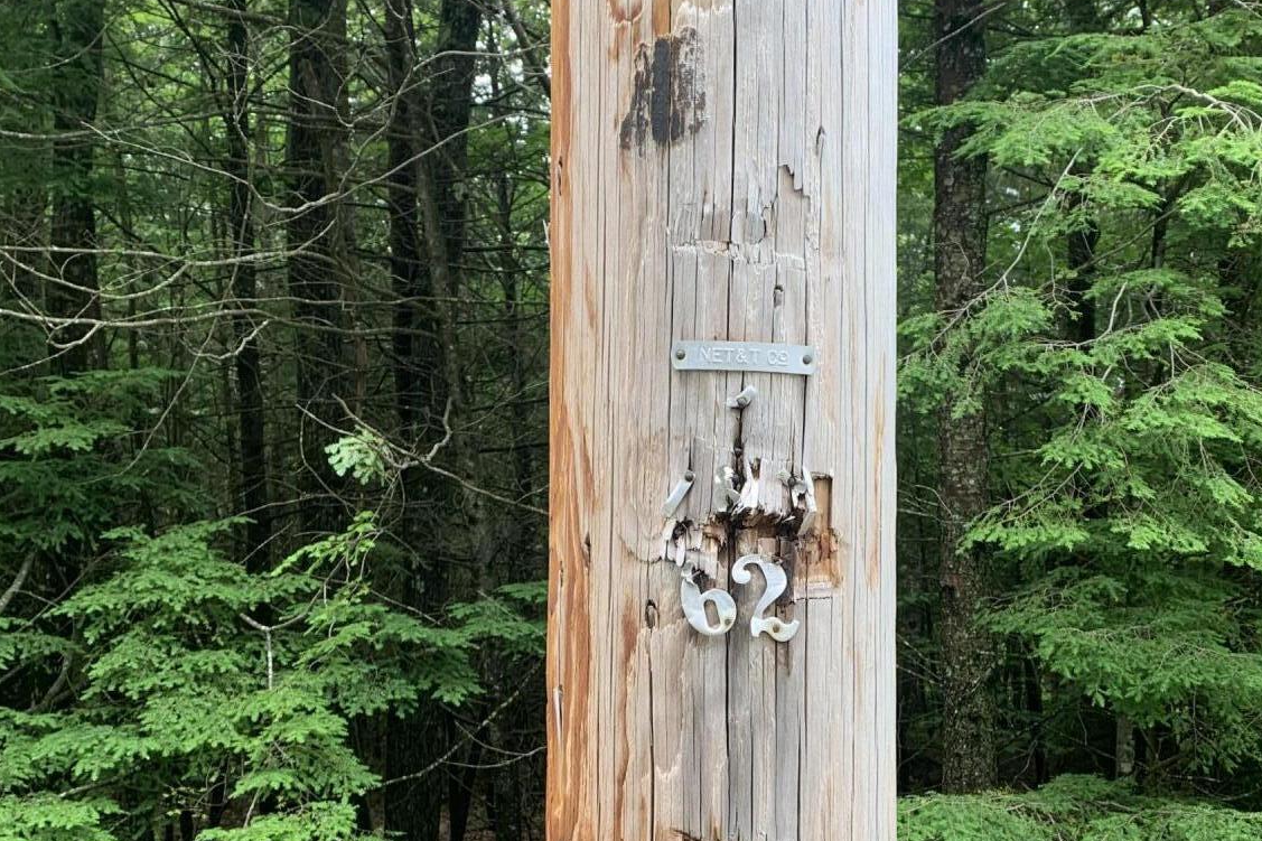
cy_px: 695
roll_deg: +1.8
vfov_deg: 27.4
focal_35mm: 48
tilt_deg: -5.4
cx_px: 729
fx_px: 1682
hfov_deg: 41.0
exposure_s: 1/122
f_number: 1.8
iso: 32
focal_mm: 4.25
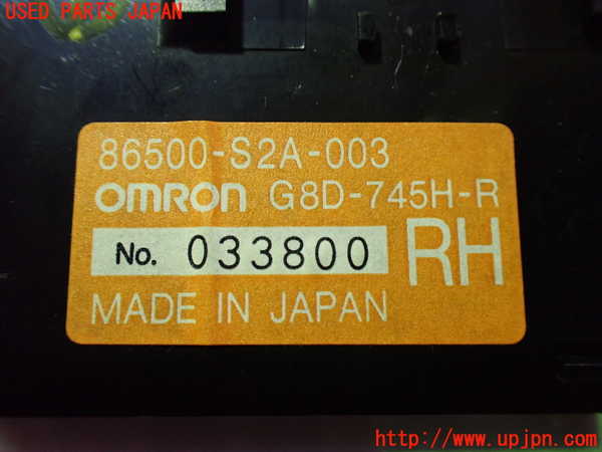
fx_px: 522
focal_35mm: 30
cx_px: 301
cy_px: 226
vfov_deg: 46.8
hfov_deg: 60.0
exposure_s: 1/50
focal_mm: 5.4
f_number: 2.3
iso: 800
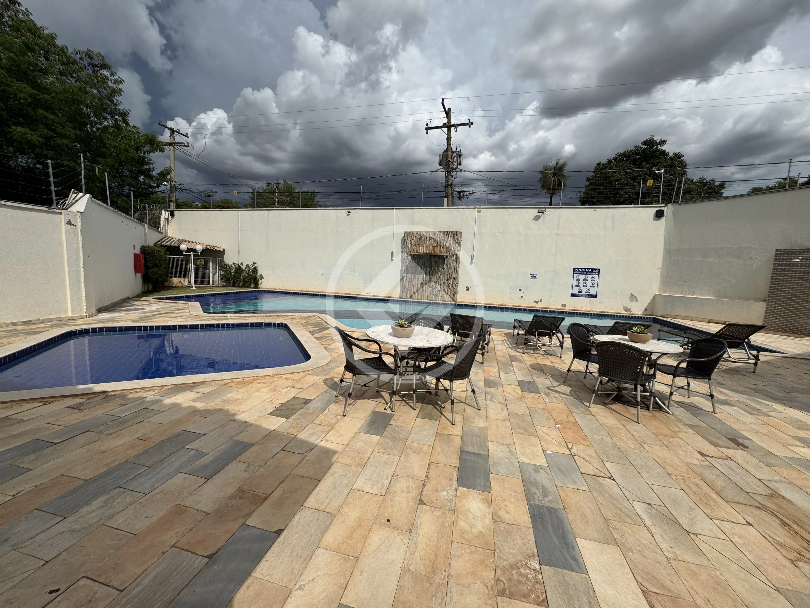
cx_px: 405
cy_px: 304
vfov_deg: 85.7
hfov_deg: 102.1
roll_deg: -3.5
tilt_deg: -6.4
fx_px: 328
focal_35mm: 14
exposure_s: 1/4630
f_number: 2.2
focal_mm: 2.22
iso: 40
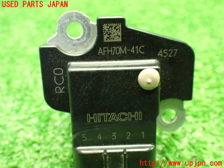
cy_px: 84
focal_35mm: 41
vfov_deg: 35.1
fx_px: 265
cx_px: 112
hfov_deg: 45.8
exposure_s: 1/40
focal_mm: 7.31
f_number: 2.8
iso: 1250
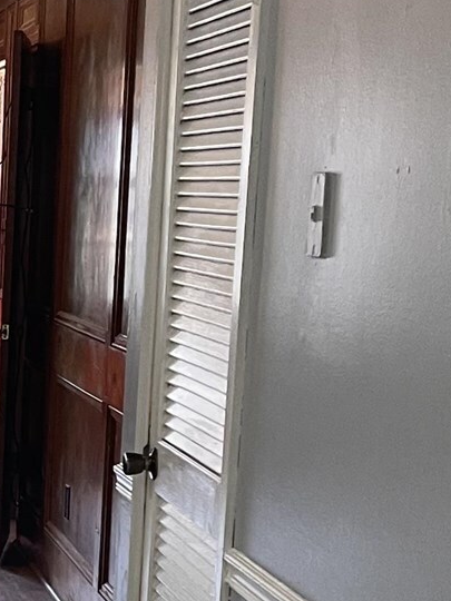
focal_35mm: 111
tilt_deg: -13.5
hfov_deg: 12.4
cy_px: 627
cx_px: -298
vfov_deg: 17.3
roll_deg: -0.6
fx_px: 1928
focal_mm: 5.1
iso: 320
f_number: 1.6
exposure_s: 1/60
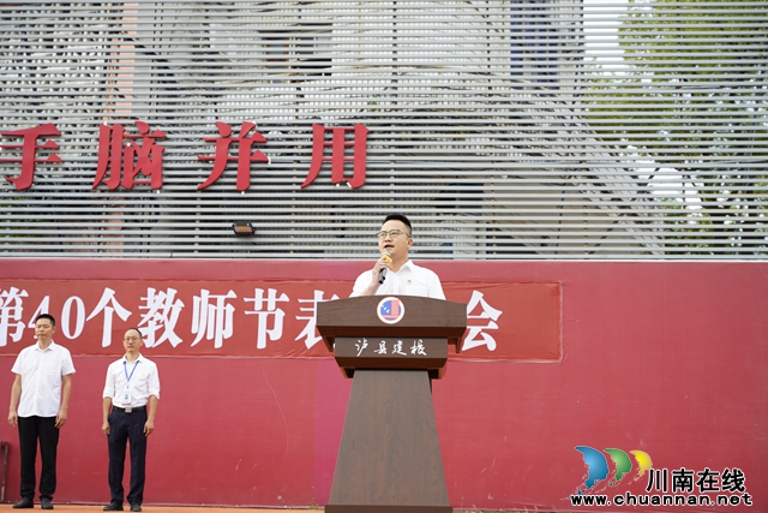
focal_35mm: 54
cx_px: 384
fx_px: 1150
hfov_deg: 36.9
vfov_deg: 25.1
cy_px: 256
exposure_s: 1/100
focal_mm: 53.9
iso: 100
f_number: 3.5
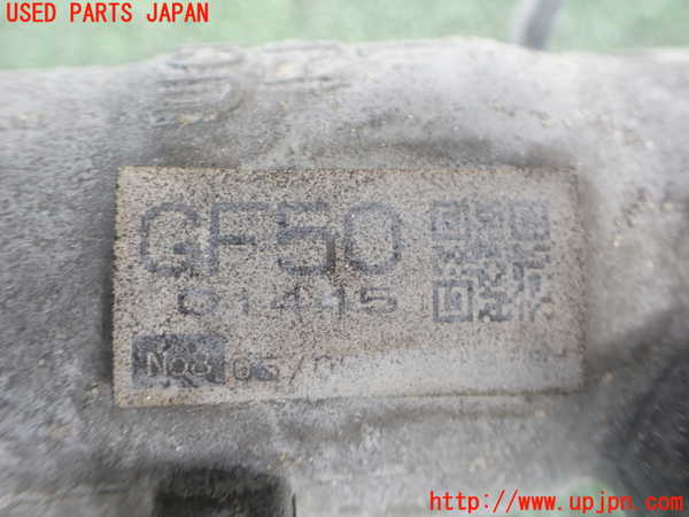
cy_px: 258
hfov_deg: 60.0
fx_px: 597
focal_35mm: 30
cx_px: 344
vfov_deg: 46.8
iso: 200
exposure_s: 1/125
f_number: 2.3
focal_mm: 5.4
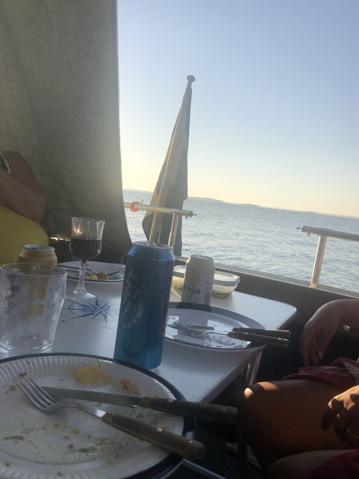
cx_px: 180
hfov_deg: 49.7
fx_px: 387
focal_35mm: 28
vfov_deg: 63.4
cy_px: 240
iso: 20
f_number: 1.8
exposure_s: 1/2525
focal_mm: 4
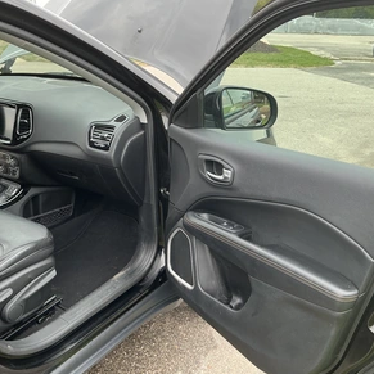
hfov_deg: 48.4
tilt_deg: -17.5
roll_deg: -1.9
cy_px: 191
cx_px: 185
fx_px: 416
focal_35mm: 34
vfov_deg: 48.4
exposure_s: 1/122
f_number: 1.8
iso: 16
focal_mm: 3
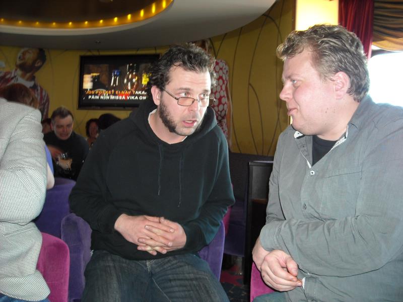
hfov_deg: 52.6
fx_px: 407
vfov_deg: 40.7
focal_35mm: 35
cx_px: 202
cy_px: 151
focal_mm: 5.7
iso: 200
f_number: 2.8
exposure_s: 1/60
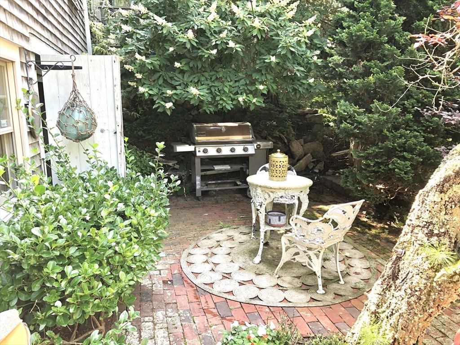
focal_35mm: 28
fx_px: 372
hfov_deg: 63.4
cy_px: 172
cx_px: 230
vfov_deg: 49.7
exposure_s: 1/120
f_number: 1.8
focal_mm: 4
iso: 50
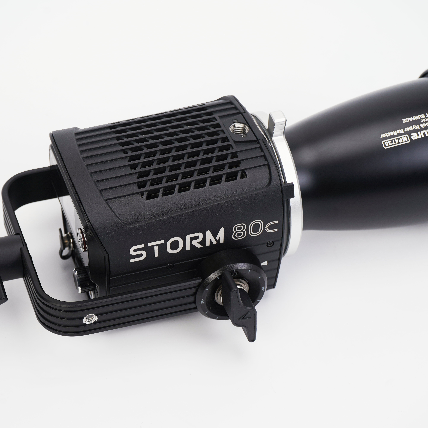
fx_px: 1259
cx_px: 196
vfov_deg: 19.3
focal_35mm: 90
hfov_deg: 19.3
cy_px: 215
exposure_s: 1/125
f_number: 8
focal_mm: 70
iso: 100
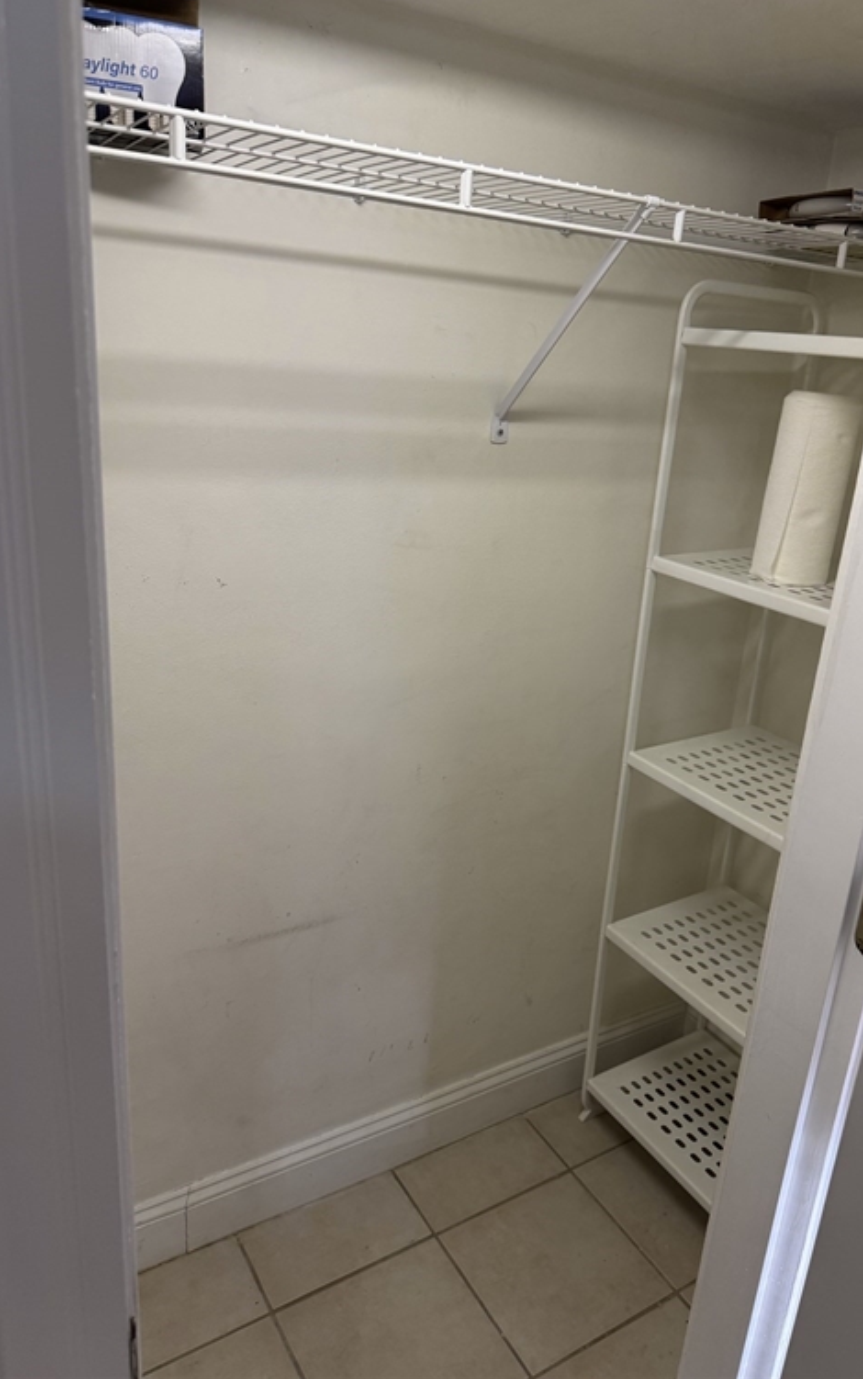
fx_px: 977
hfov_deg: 47.5
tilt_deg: -18.9
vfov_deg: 70.4
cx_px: 496
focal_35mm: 26
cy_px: 676
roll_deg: -4.2
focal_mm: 6.76
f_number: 1.78
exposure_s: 1/60
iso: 125
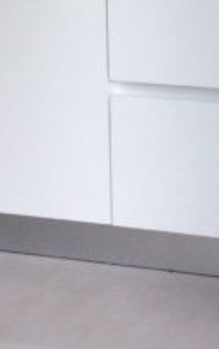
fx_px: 1057
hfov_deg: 11.6
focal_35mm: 111
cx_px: 262
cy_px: -172
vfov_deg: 17.0
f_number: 2.4
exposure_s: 1/25
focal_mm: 3.3
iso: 50
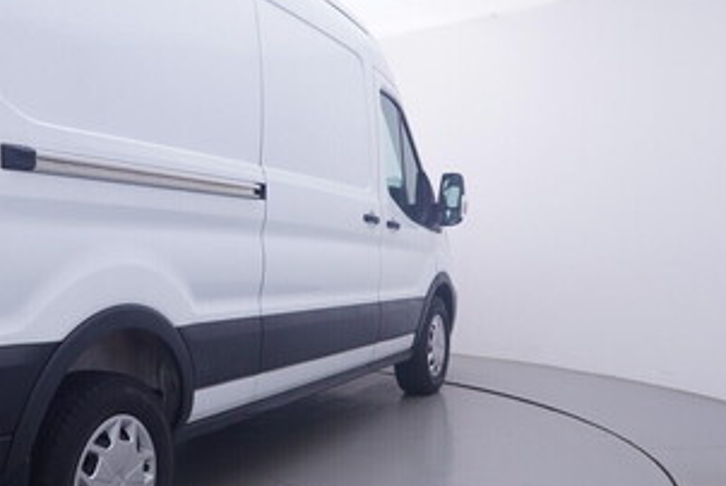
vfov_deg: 32.7
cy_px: 271
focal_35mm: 41
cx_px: 179
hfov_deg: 45.8
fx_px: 826
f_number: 5
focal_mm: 15
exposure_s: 1/80
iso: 200
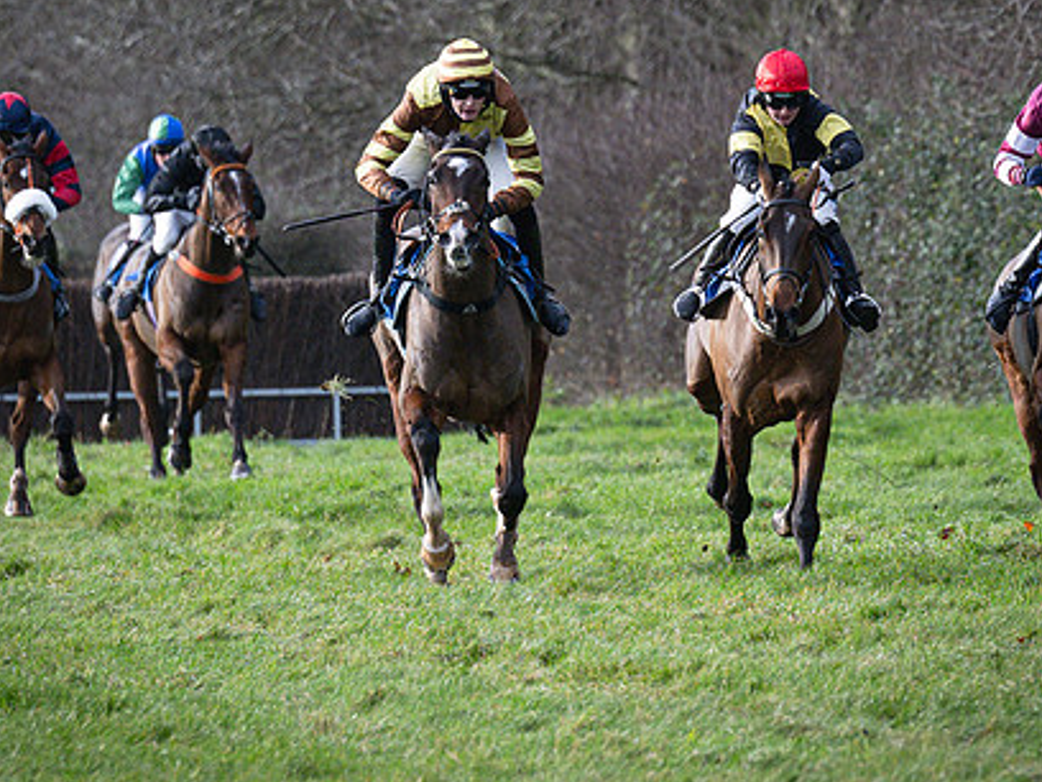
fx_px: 22004
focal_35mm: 731
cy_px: 262
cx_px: 874
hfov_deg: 2.7
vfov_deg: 2.0
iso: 400
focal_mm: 175
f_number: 4
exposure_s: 1/1250
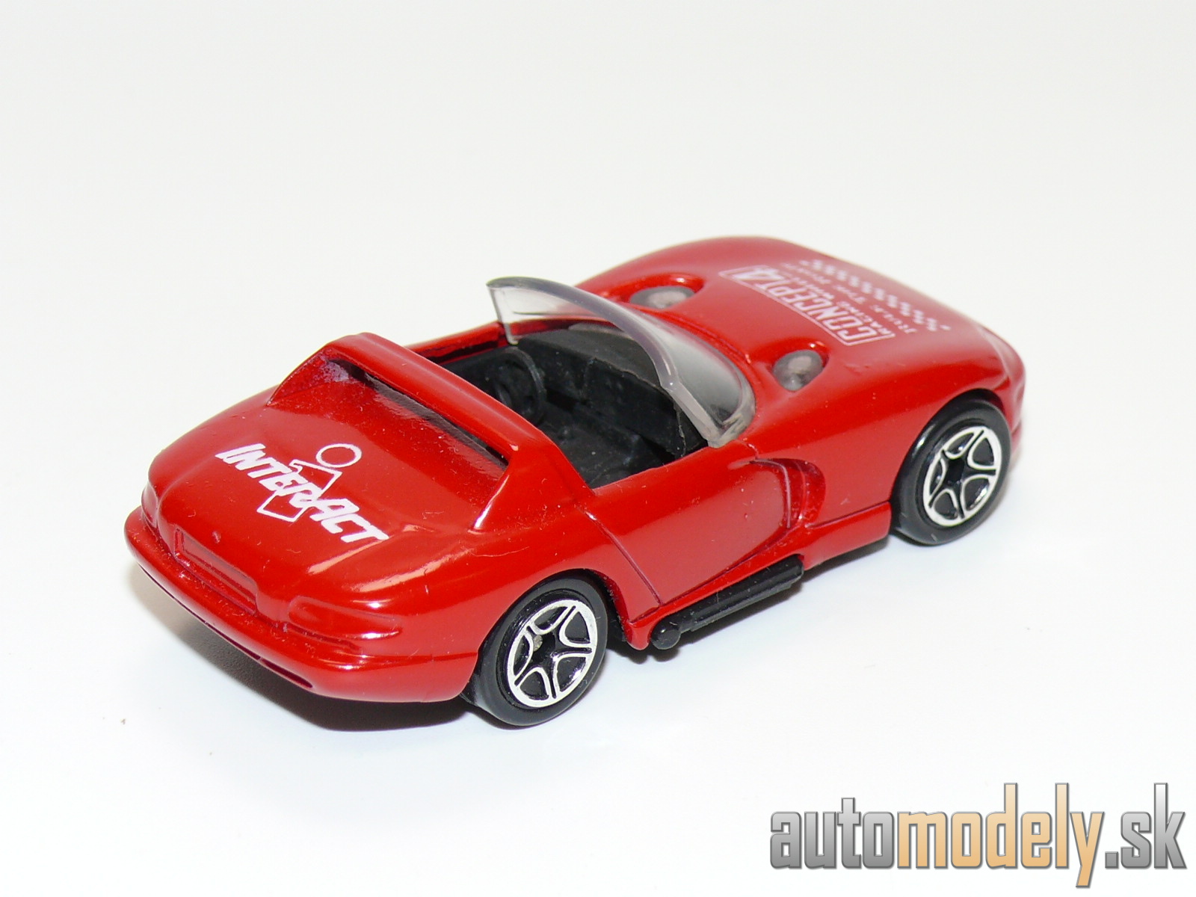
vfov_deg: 14.5
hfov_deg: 19.3
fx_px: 3524
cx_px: 598
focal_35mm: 102
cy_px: 448
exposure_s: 1/30
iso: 100
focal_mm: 13.3
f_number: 4
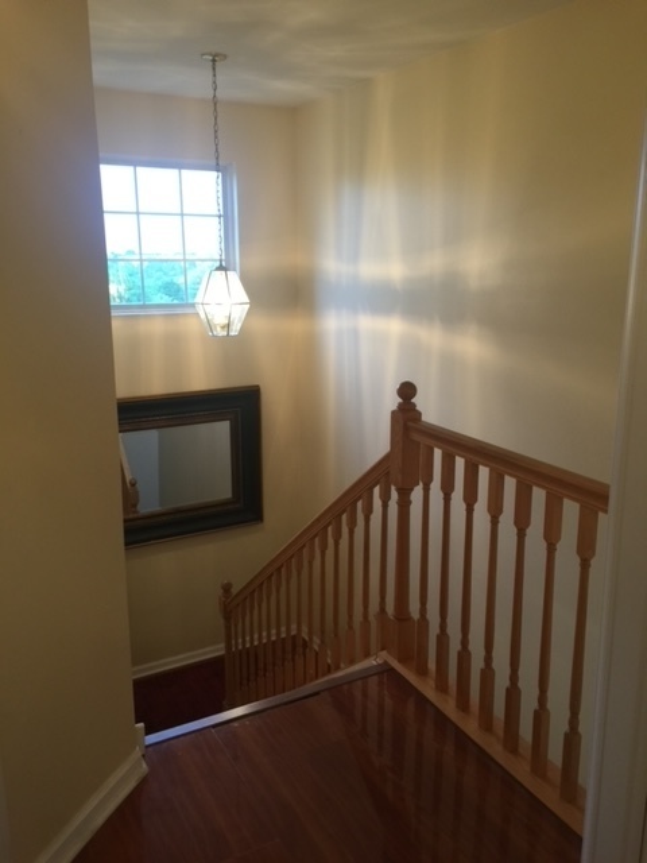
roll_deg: +0.3
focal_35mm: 29
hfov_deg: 48.2
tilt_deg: -10.6
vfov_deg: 61.7
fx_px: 723
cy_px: 432
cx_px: 324
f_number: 2.2
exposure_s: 1/15
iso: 50
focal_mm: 4.15
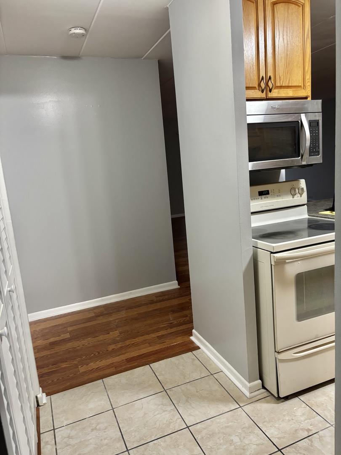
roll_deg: +4.3
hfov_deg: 53.1
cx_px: 170
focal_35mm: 26
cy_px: 228
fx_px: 341
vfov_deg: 67.3
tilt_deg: -9.3
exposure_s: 1/60
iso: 320
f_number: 1.6
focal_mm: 5.96
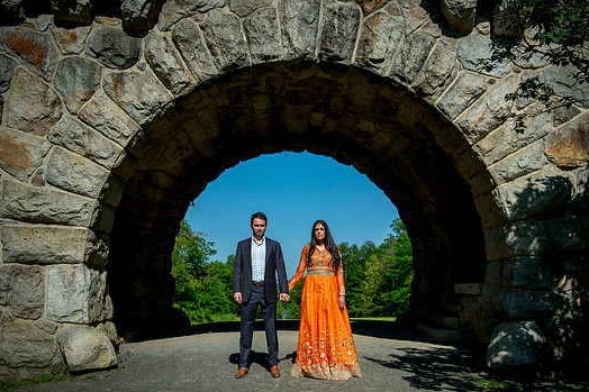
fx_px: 671
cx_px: 322
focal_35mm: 41
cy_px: 207
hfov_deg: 47.4
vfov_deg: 32.6
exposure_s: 1/4000
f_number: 2.8
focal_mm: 35
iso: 160
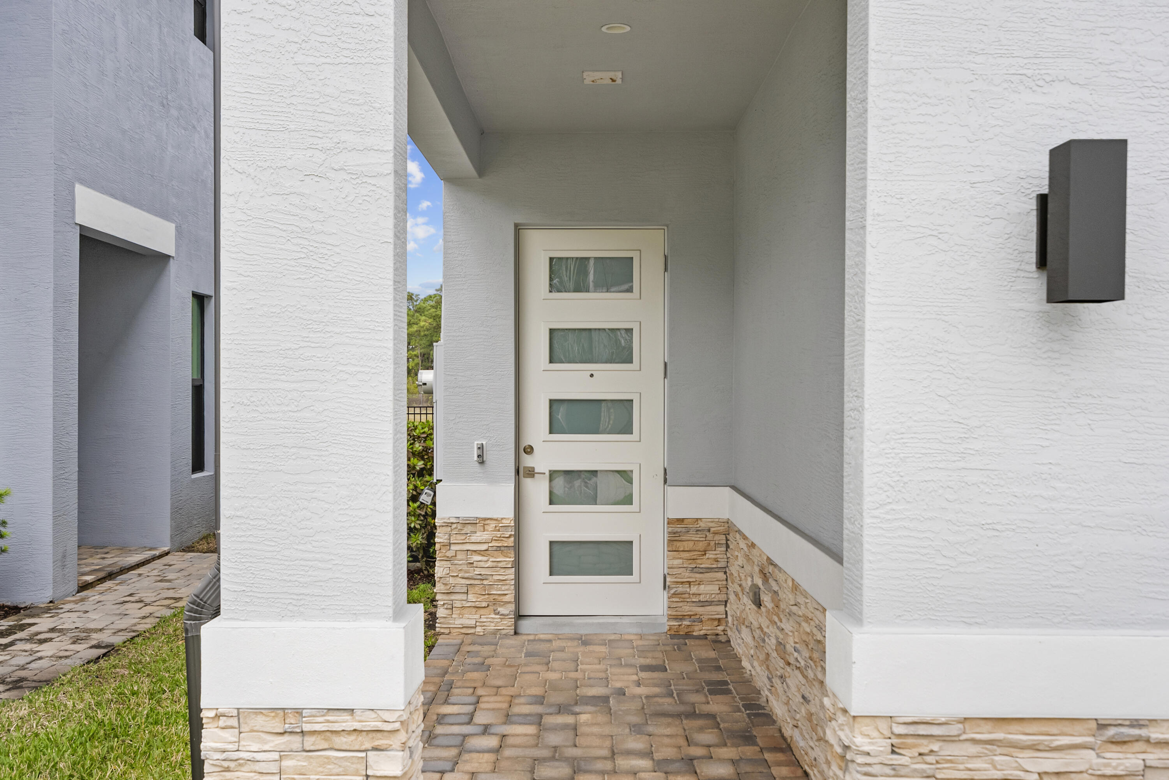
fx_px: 1137
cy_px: 390
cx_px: 584
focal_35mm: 35
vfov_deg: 37.9
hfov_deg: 54.4
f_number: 8
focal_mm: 35
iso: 1600
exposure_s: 1/250
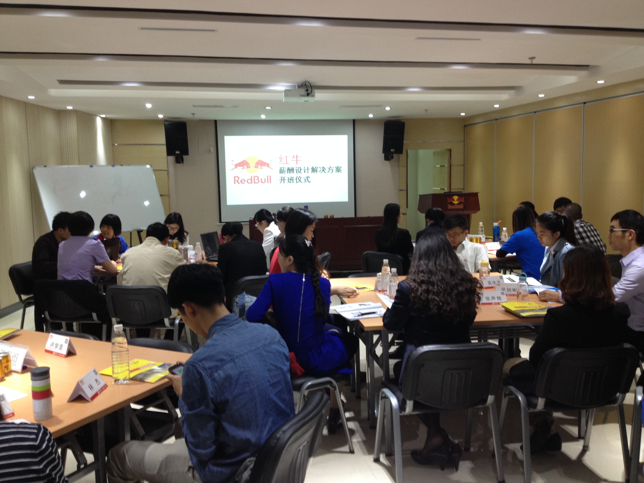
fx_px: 651
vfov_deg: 40.7
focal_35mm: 35
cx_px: 322
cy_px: 242
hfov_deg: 52.6
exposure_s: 1/20
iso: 100
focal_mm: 4.28
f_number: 2.4
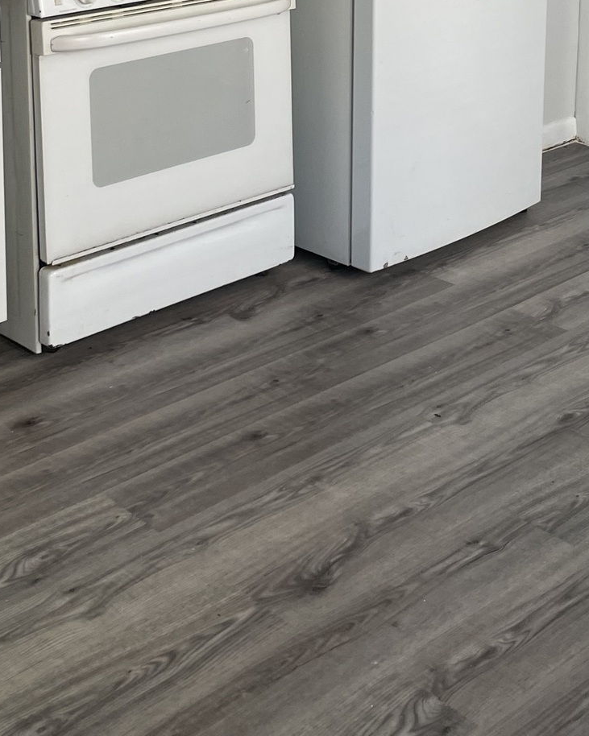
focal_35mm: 64
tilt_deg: -10.4
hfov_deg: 23.8
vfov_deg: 27.6
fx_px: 1395
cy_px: -31
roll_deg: -1.5
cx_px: 338
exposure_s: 1/121
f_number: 1.6
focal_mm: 4.2
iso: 80
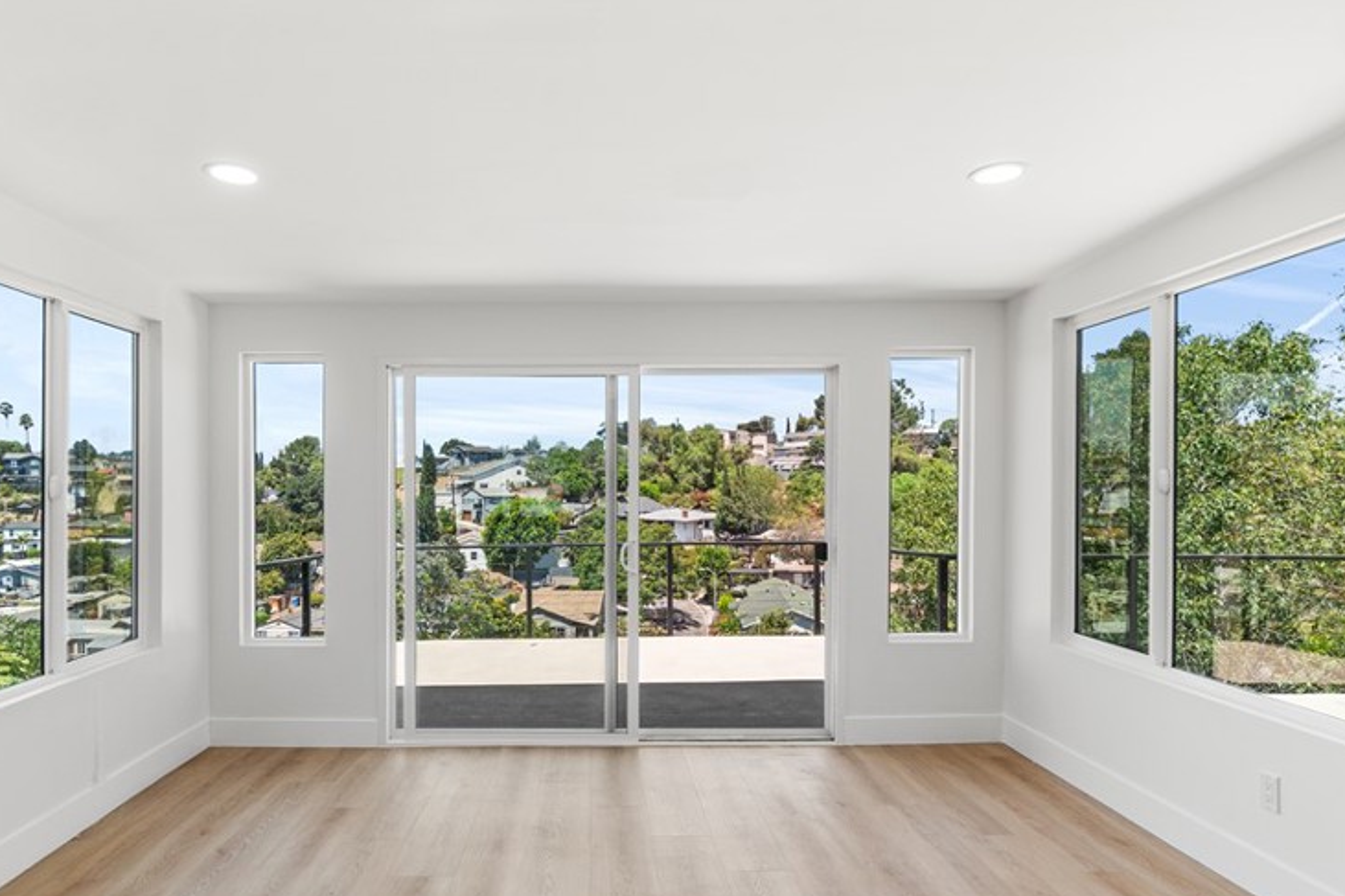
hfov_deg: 81.1
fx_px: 784
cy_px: 489
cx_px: 622
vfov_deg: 59.4
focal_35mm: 21
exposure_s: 1/80
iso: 320
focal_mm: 10
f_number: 7.1
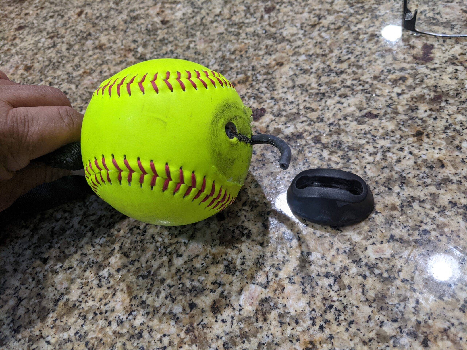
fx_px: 364
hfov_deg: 65.3
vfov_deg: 51.4
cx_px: 234
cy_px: 175
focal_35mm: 27
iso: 151
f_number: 1.8
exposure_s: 1/24
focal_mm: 4.44
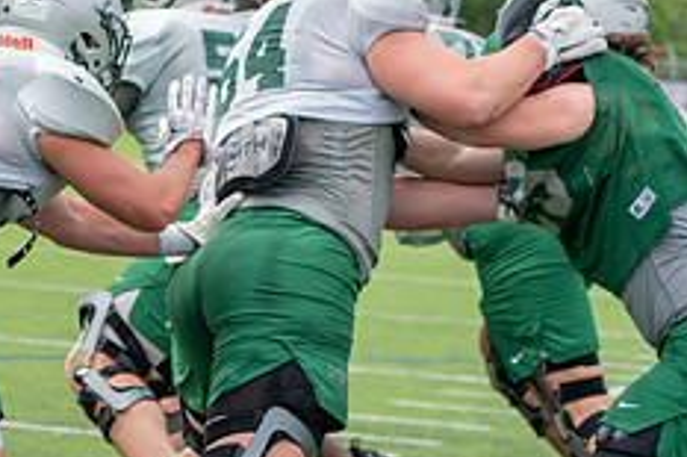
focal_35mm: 249
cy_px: 226
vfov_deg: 5.5
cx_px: -165
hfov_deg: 8.2
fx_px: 4748
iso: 400
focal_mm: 100
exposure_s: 1/1250
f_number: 5.6
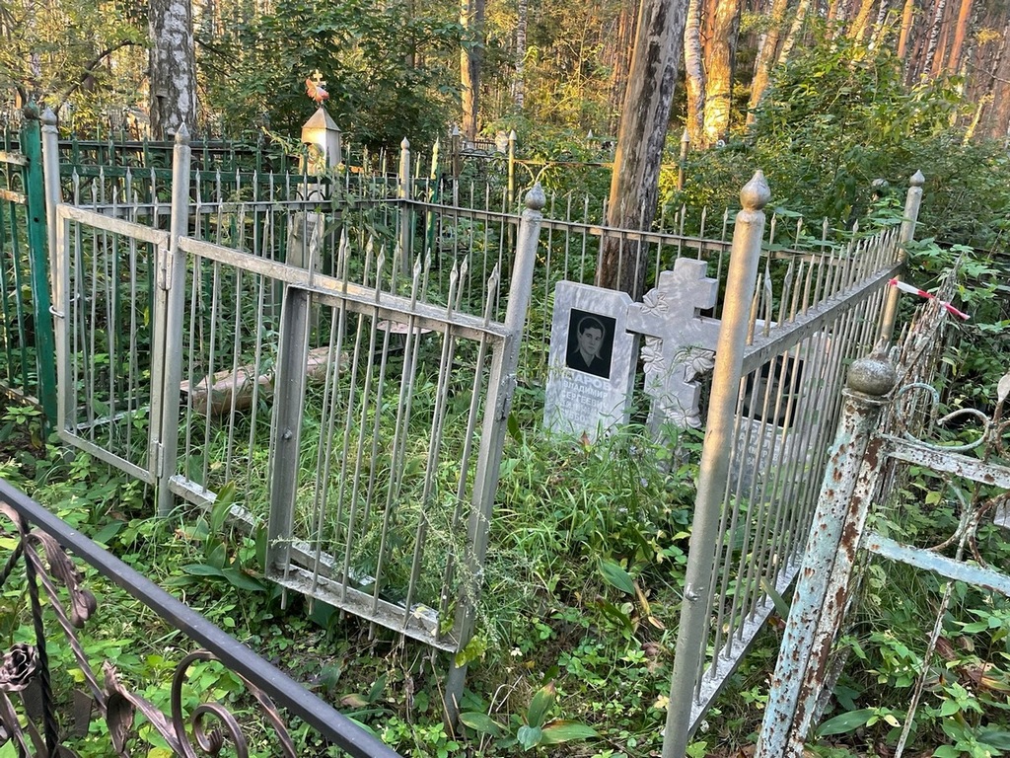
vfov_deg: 53.1
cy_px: 379
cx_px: 505
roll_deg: -4.4
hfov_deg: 67.3
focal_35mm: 26
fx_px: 759
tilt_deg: -15.8
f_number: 1.6
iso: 250
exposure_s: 1/60
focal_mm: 4.2
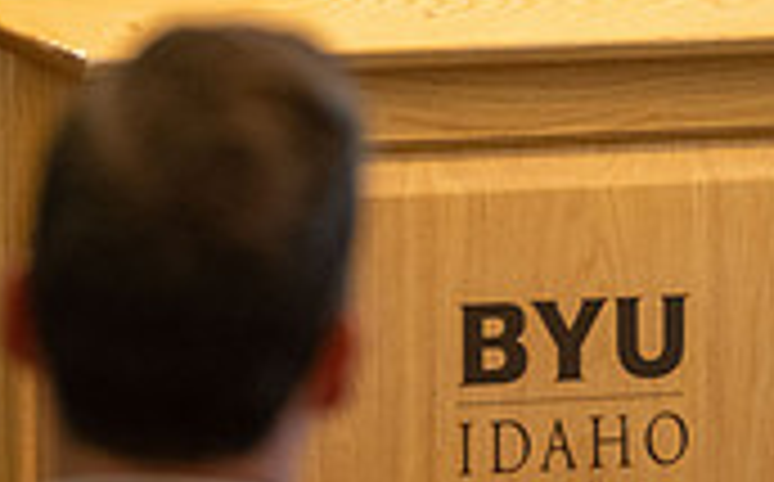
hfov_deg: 3.1
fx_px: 14515
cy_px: -223
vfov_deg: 1.9
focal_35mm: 689
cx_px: 297
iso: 2500
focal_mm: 200
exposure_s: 1/200
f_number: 2.8
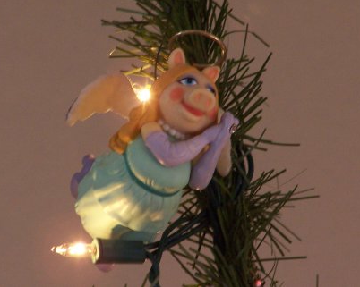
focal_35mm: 399
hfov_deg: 4.9
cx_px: 185
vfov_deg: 3.9
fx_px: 4248
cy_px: 143
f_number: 3.7
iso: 140
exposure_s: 1/8
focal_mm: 63
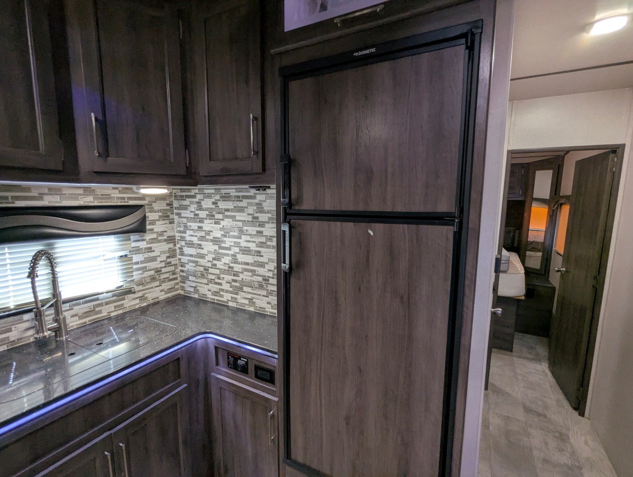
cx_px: 316
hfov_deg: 94.4
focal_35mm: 16
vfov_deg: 78.2
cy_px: 238
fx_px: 293
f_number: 2.2
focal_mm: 2.35
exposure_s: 1/33
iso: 117
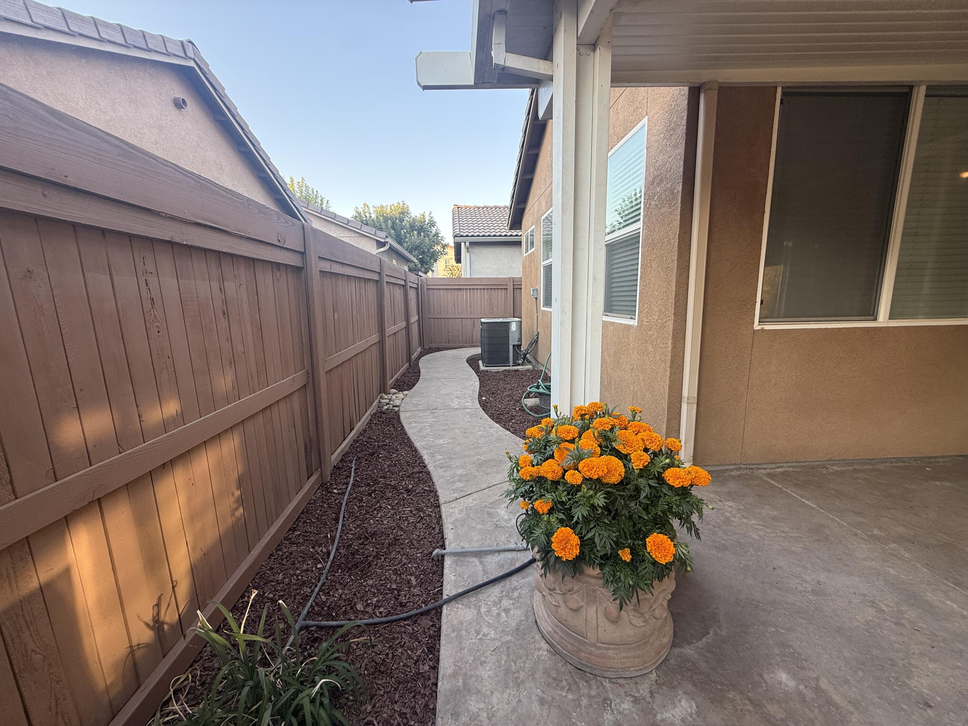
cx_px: 484
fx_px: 391
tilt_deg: -9.4
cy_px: 363
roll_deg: +1.0
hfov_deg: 102.1
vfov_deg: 85.7
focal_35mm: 14
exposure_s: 1/132
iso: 64
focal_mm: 2.22
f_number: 2.2
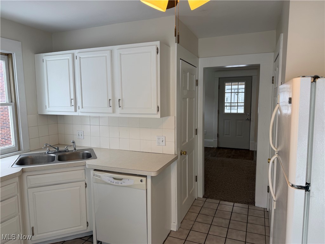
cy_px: 122
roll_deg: +0.9
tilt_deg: -7.4
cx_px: 162
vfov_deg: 56.8
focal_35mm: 24
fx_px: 225
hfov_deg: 71.6
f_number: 1.78
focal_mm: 6.76
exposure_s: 1/164
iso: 64
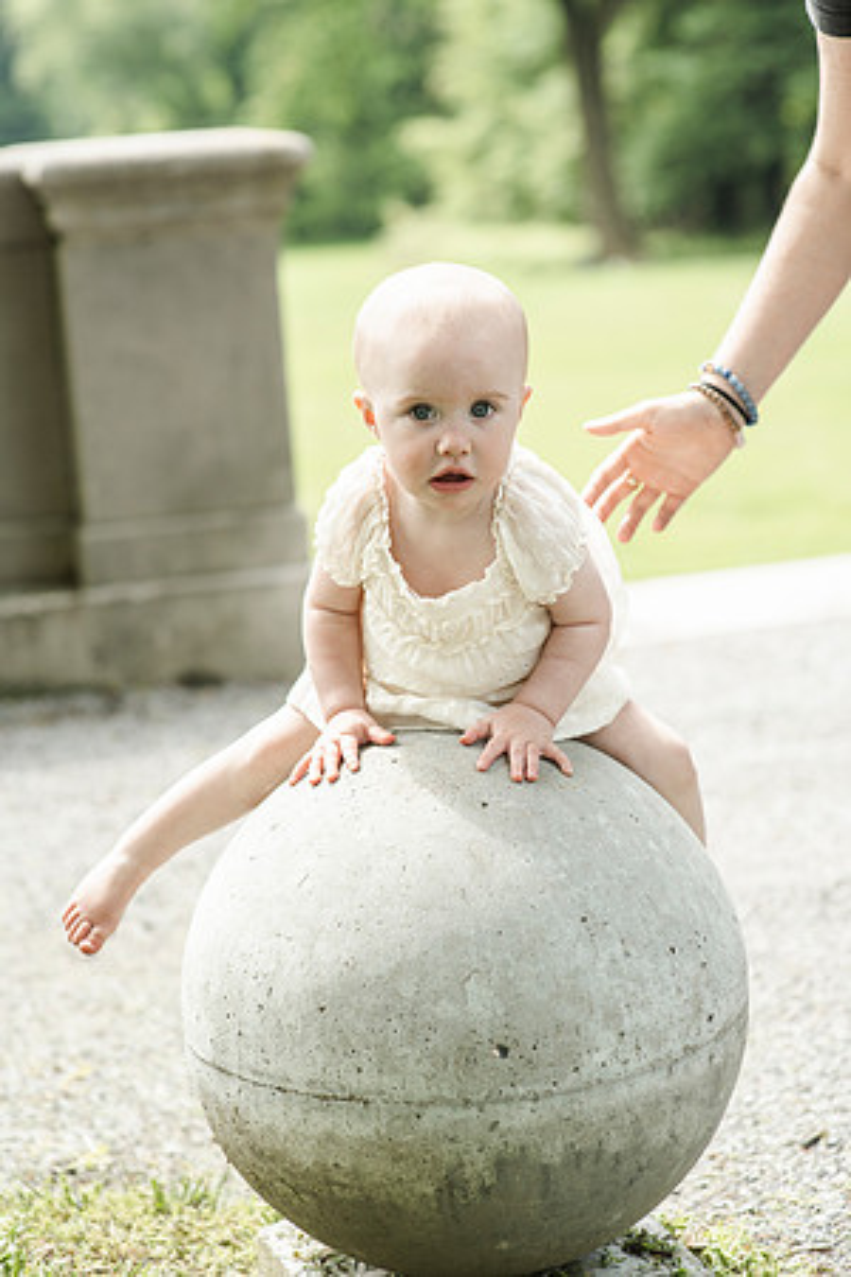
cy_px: 638
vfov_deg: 23.9
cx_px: 426
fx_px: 3014
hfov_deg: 16.1
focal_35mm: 85
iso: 800
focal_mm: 85
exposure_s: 1/2500
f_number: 3.5
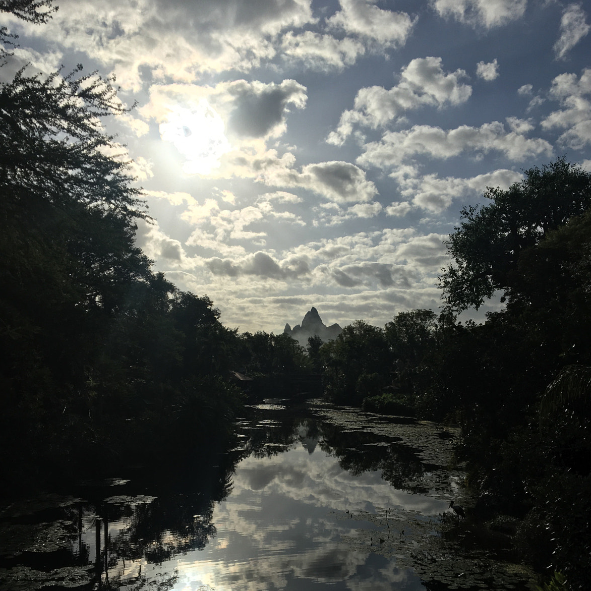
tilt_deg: -0.2
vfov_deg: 46.4
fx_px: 676
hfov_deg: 47.2
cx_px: 298
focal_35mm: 35
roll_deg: -1.7
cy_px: 398
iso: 25
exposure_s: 1/10989
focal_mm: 4.15
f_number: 2.2
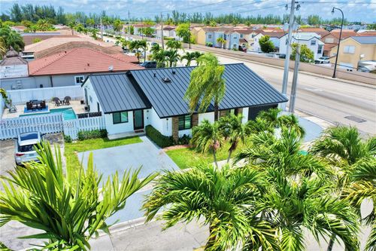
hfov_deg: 65.5
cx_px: 188
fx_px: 292
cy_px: 126
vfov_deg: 46.4
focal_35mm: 28
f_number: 2.8
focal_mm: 14.45
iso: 100
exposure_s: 1/1000
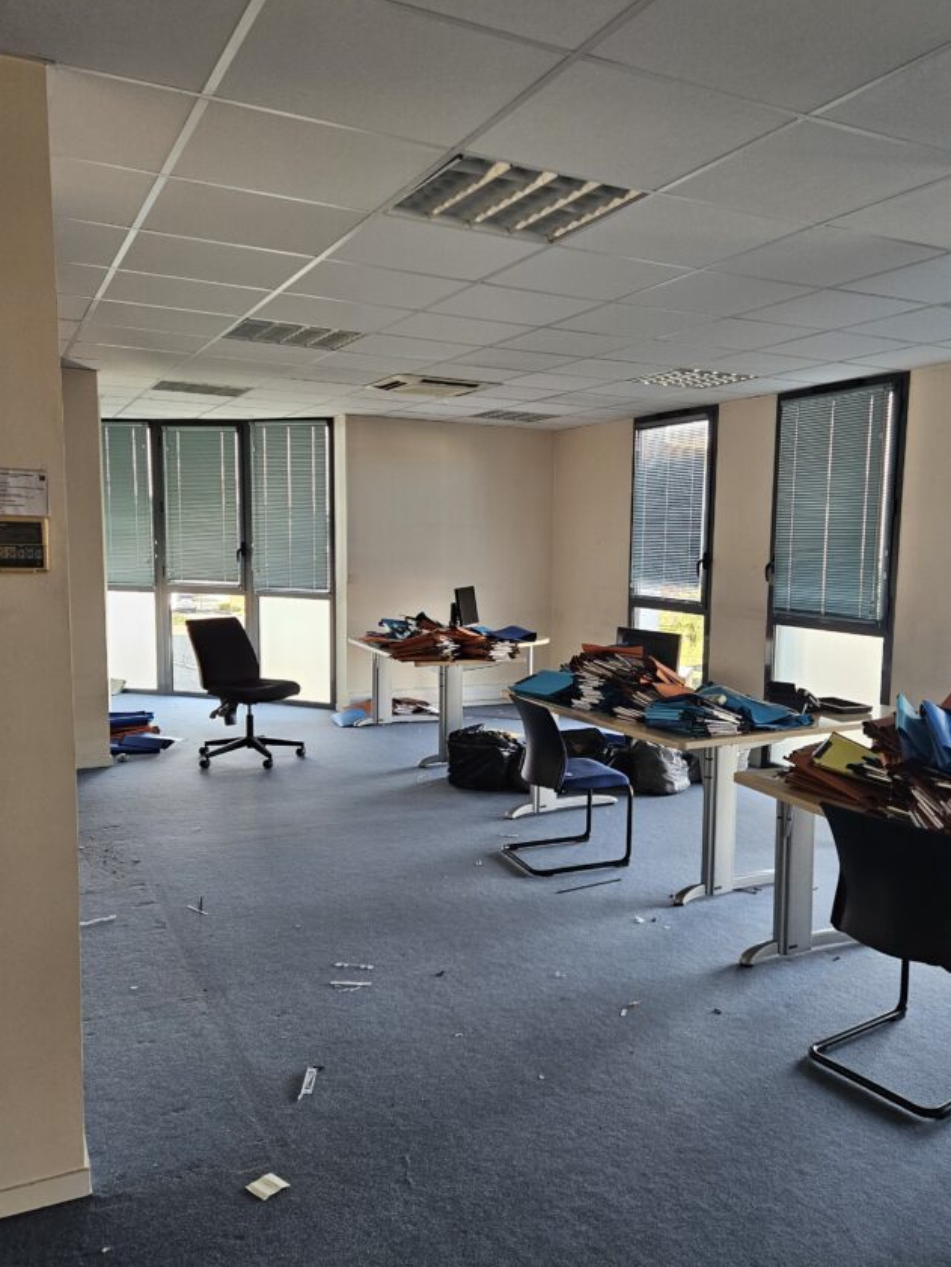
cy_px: 666
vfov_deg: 63.4
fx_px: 1025
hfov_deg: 49.5
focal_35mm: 28
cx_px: 558
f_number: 1.8
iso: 250
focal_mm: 5.4
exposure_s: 1/120
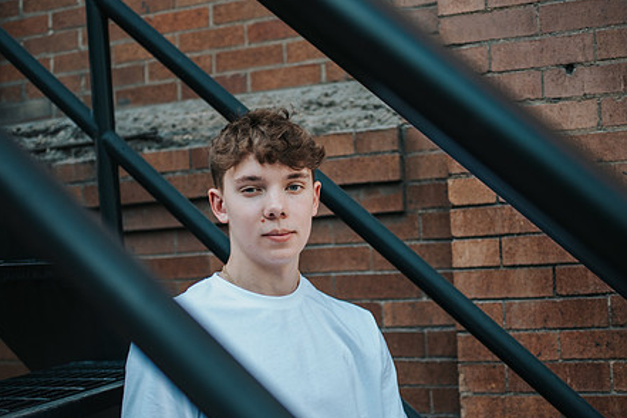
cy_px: 257
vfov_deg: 29.2
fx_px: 801
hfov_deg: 42.7
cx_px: 293
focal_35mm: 46
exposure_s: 1/1250
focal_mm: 35
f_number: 1.8
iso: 800
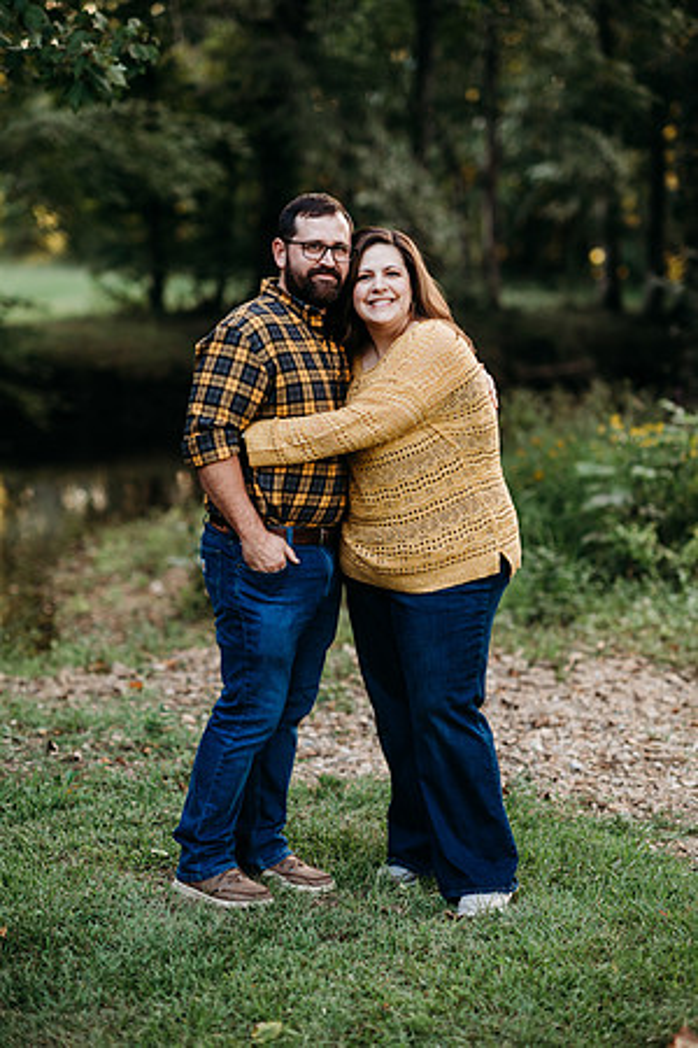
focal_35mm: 85
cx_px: 349
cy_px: 524
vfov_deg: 23.9
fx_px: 2472
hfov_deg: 16.1
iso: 125
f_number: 2.2
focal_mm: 85
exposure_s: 1/200
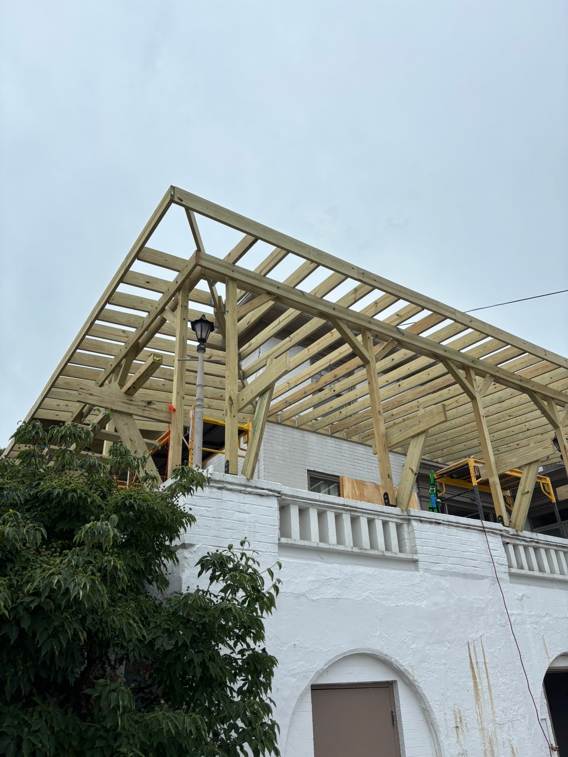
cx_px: 284
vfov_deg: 67.3
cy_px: 378
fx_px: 569
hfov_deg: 53.1
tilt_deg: +27.9
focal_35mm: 26
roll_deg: +1.5
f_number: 1.6
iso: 50
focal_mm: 5.96
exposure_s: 1/1876
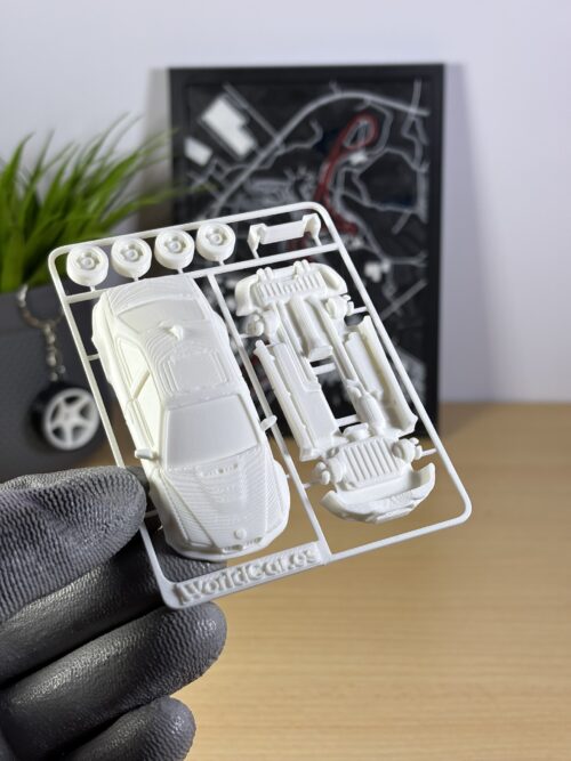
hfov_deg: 28.0
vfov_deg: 36.8
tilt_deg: -23.2
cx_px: 286
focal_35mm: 52
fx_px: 1144
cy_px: 380
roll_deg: +1.1
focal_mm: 5.96
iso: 25
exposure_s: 1/117
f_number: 1.6
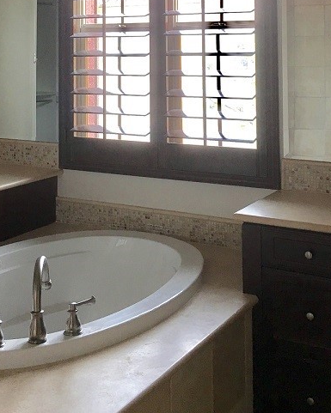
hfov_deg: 26.6
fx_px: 698
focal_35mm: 57
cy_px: 32
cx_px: 129
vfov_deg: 31.3
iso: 25
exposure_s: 1/40
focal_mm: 4.15
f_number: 2.2
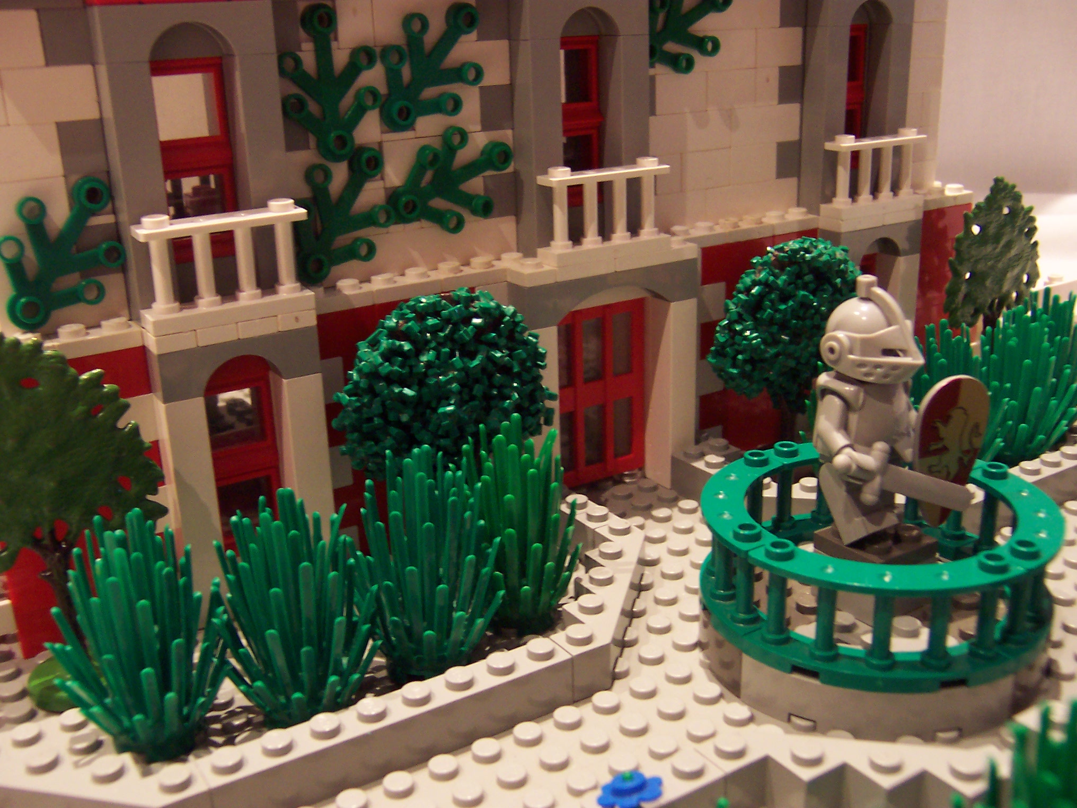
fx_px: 1120
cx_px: 538
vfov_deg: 39.7
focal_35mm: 36
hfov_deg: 51.4
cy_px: 404
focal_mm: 5.6
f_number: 2.8
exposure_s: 1/8
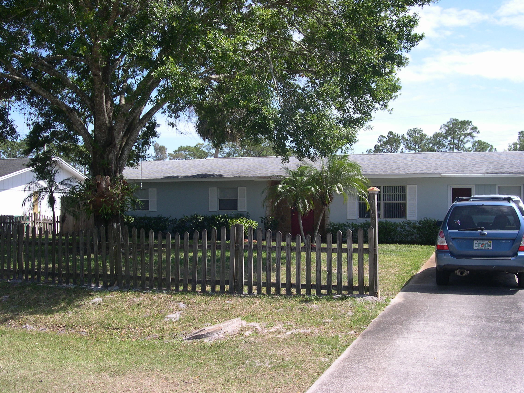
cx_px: 262
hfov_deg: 49.0
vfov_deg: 37.7
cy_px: 196
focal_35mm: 38
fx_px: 575
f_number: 7.6
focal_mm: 8
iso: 100
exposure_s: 1/149
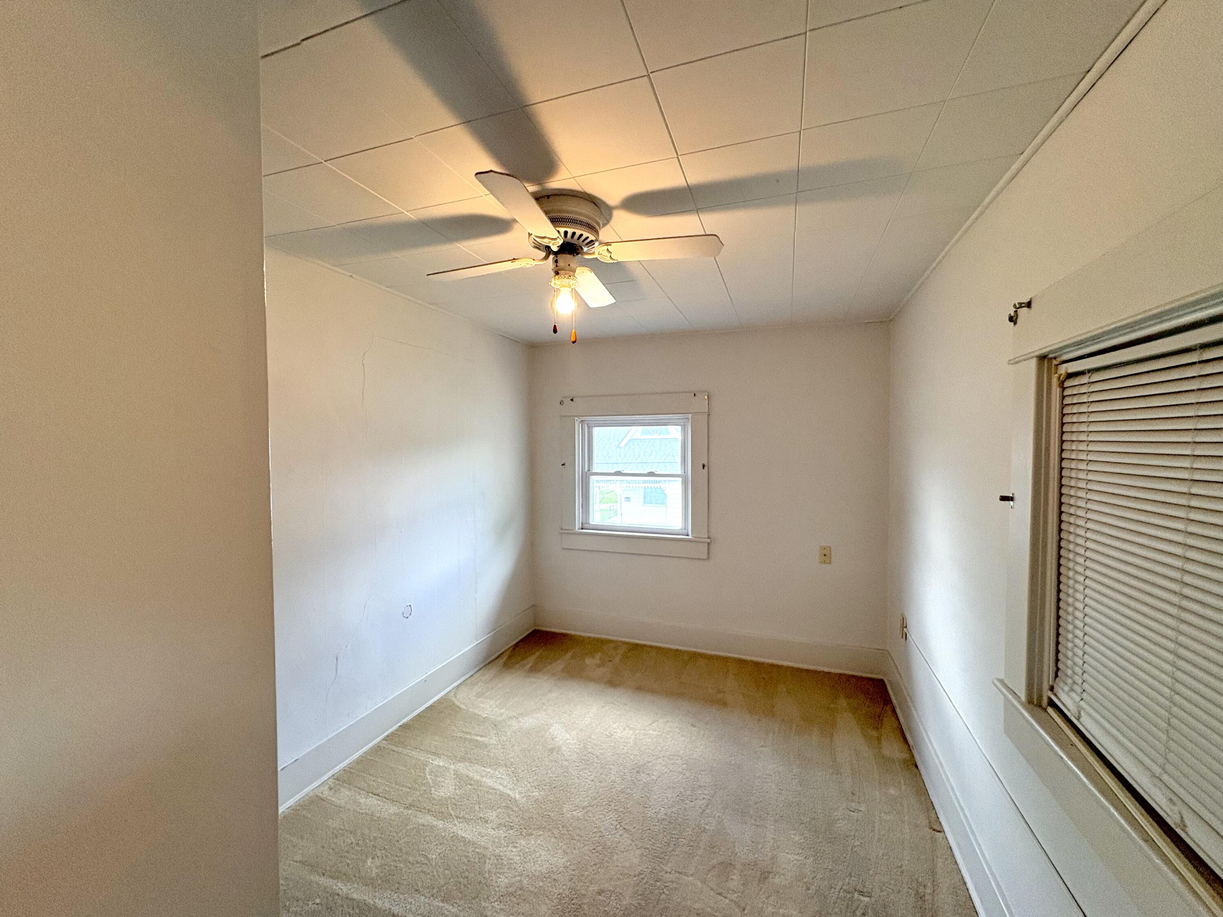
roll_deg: -0.5
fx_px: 495
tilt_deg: -2.1
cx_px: 612
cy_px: 458
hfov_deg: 102.1
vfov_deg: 85.7
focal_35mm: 14
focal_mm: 2.22
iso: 250
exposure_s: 1/120
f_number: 2.2
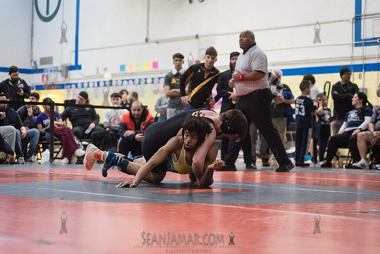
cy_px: 127
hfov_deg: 25.4
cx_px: 190
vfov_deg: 17.1
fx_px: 845
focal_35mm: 80
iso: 8000
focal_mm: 80
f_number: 3.5
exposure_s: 1/400
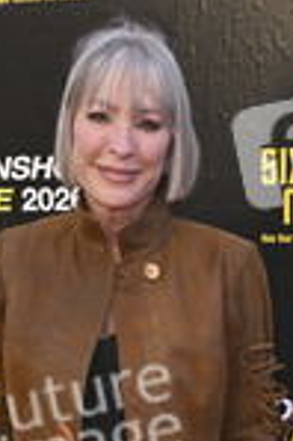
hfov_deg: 13.0
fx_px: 1285
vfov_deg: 18.1
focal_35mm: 105
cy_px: 583
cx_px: 115
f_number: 7.1
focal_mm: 39
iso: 500
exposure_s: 1/250
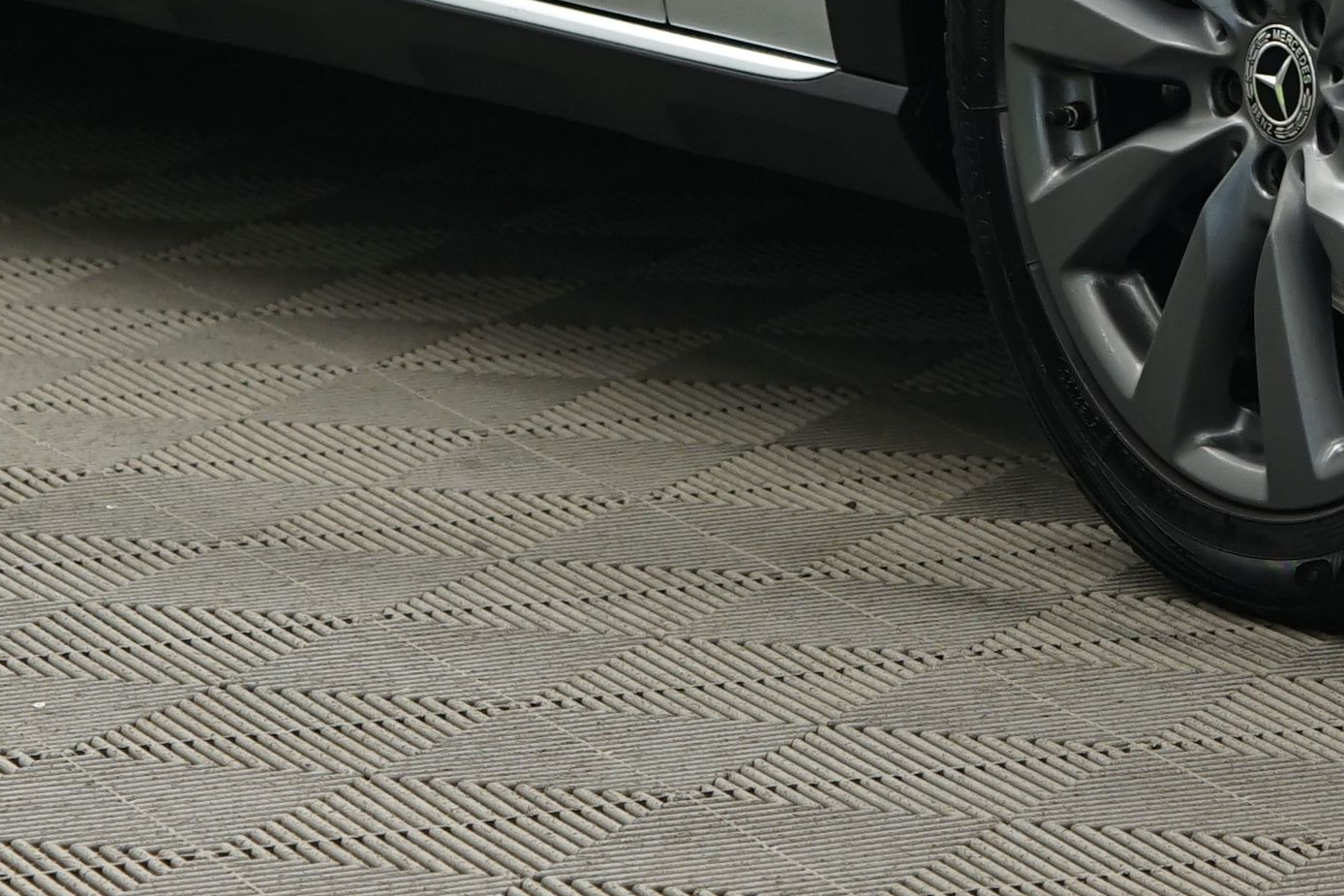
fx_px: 10003
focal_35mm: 268
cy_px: -612
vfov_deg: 5.1
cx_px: 1363
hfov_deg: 7.7
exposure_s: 1/20
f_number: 4.5
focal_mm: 62
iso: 500
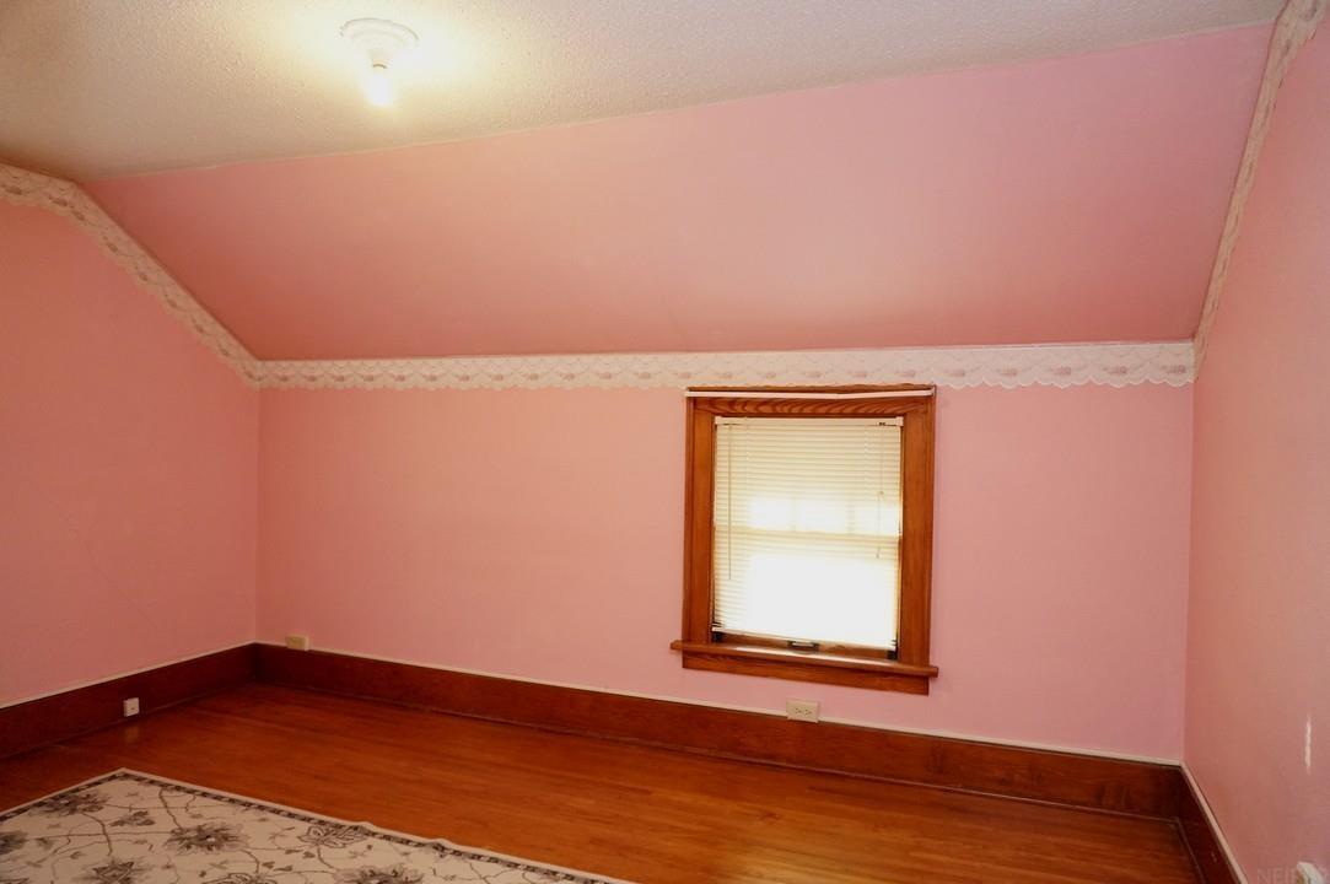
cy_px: 442
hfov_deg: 73.8
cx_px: 665
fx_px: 886
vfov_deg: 53.0
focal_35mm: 24
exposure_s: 1/160
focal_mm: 16
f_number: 3.5
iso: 3200
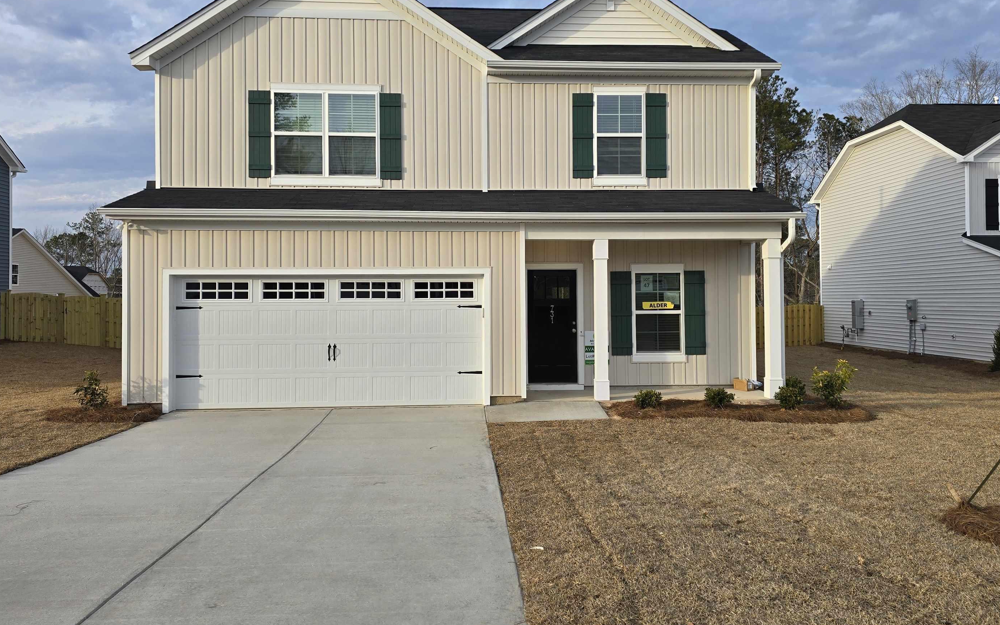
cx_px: 497
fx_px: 736
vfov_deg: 46.0
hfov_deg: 68.4
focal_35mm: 27
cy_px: 289
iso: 12
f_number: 1.7
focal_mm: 6.3
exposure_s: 1/357
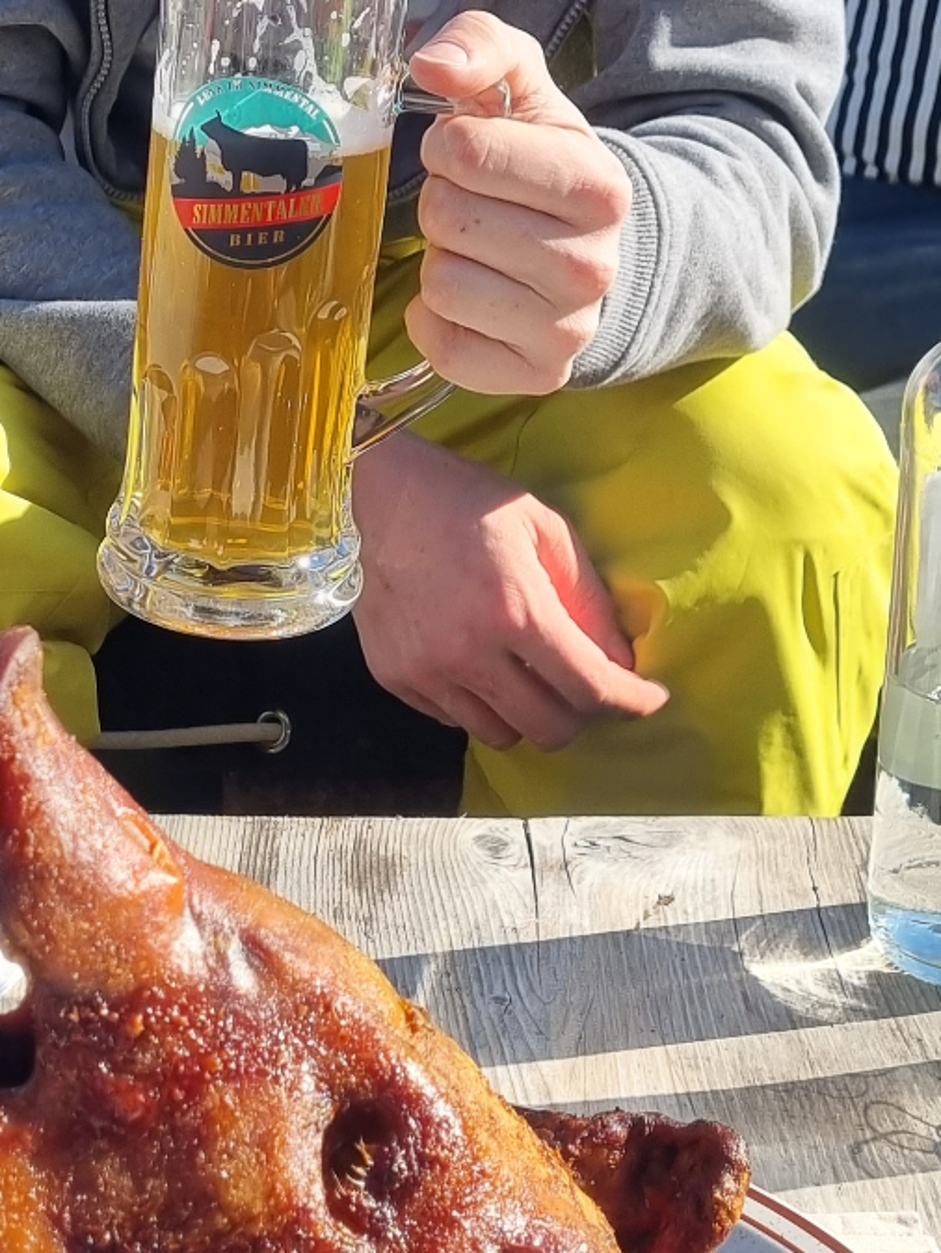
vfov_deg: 24.6
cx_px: 372
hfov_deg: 18.7
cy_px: 476
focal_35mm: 79
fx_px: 2862
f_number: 1.8
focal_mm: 5.4
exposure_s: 1/1460
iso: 50
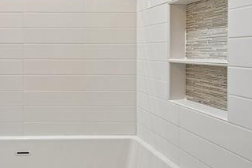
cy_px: 47
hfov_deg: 56.0
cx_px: 22
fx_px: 196
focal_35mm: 28
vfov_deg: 45.2
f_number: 10
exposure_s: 1/15
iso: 280
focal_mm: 14
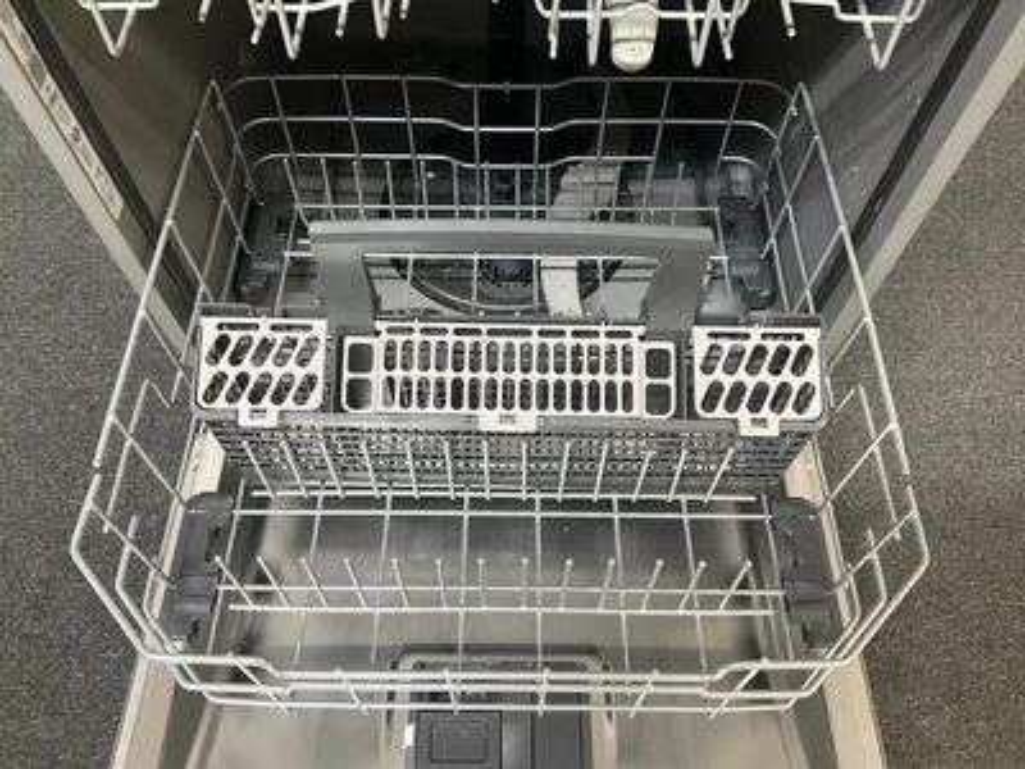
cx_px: 512
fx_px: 859
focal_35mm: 29
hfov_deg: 61.7
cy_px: 384
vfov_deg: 48.2
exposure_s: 1/30
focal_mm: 3
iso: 250
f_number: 1.8
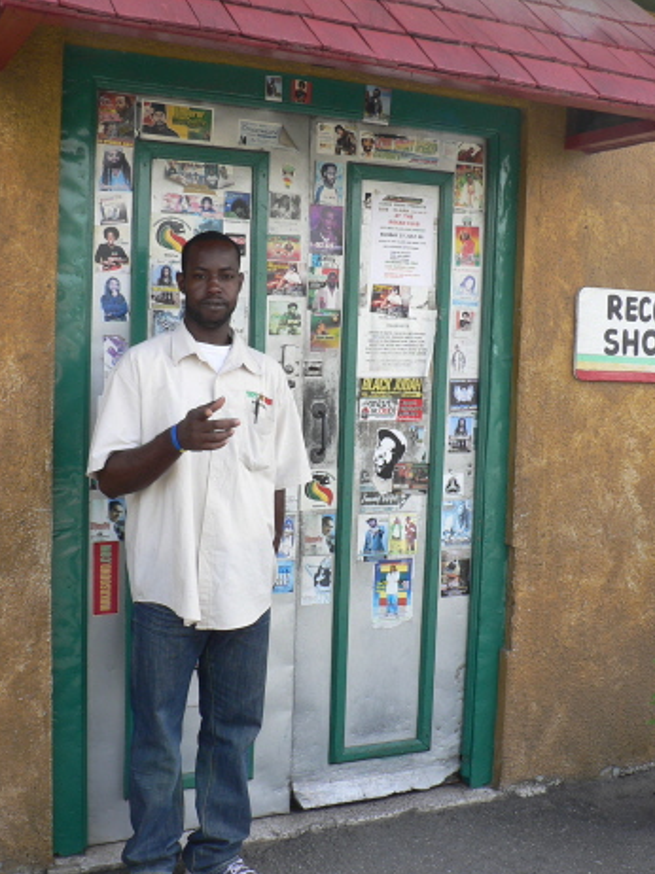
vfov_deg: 43.9
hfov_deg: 33.5
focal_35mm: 43
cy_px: 449
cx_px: 359
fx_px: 1086
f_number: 4
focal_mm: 6
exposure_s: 1/100
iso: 64
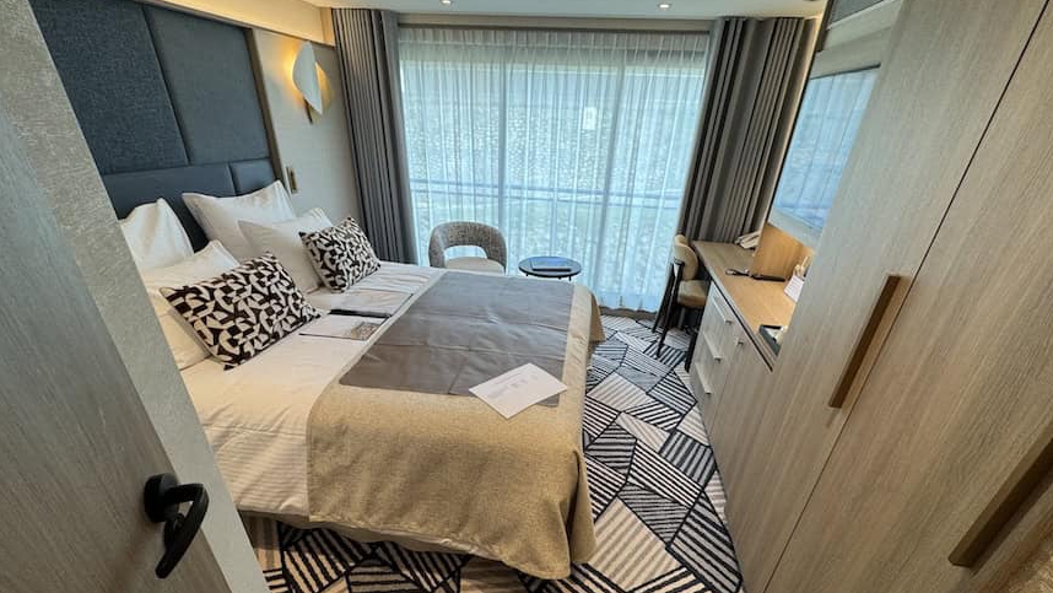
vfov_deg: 66.2
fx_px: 447
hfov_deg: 99.4
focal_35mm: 16
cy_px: 366
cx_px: 530
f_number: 2.2
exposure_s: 1/100
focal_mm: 2.2
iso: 100
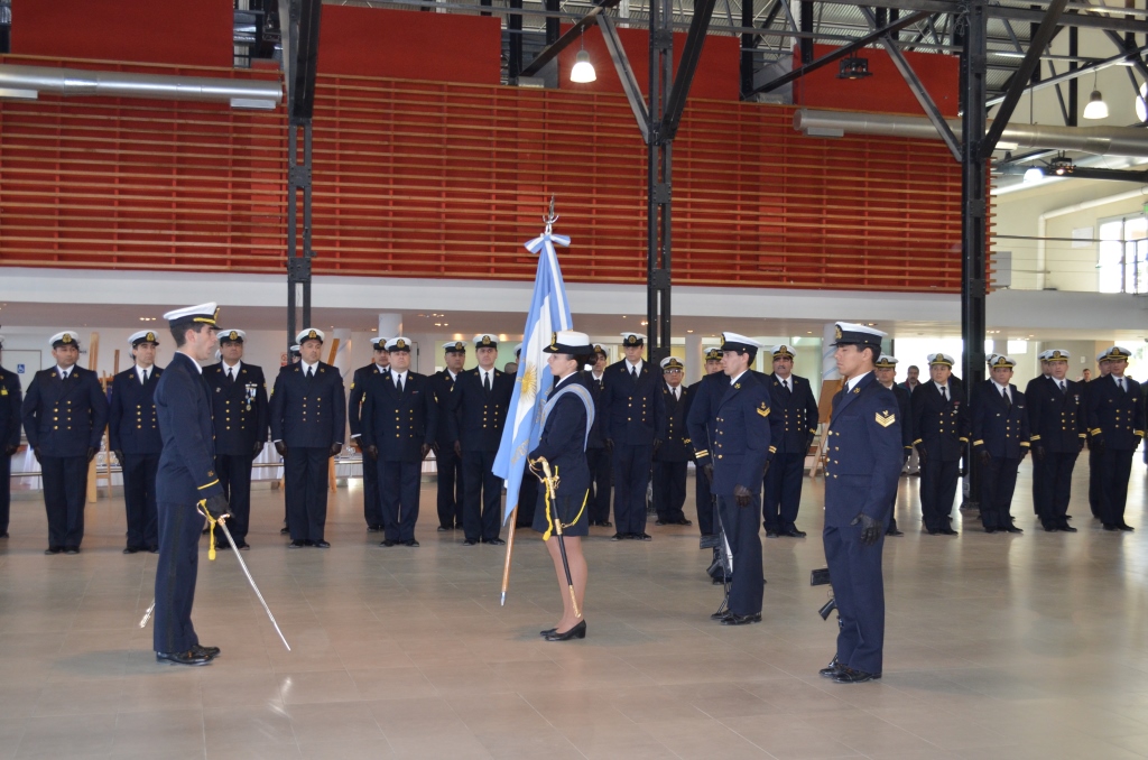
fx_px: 1432
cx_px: 574
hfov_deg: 43.7
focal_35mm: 45
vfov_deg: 29.7
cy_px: 380
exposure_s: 1/60
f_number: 4.5
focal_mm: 30
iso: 1000
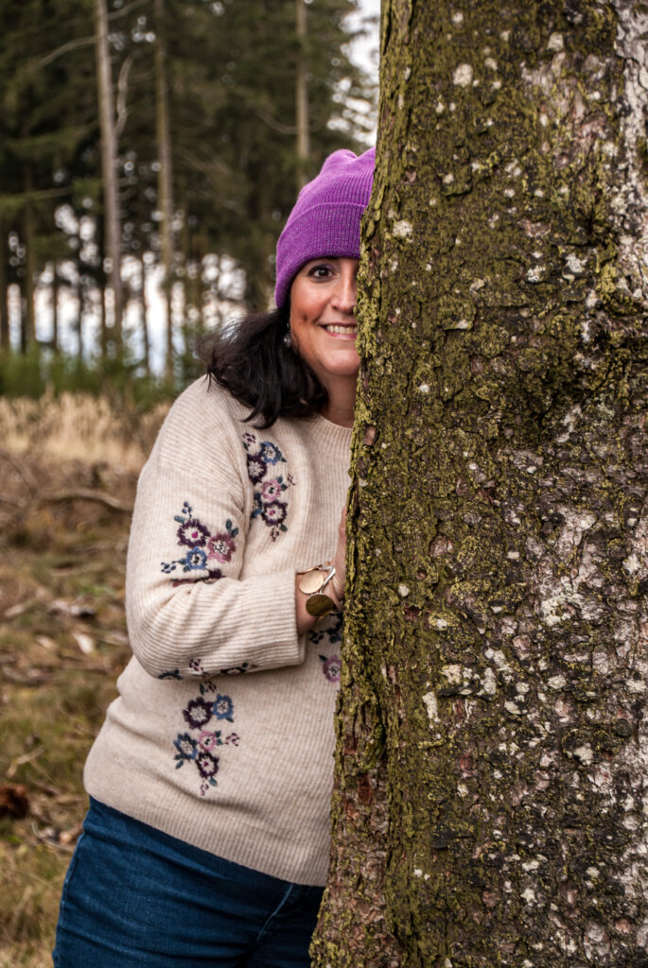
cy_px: 484
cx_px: 324
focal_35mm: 112
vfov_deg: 18.2
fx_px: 3030
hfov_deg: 12.2
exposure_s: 1/30
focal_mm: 75
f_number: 5.6
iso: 100
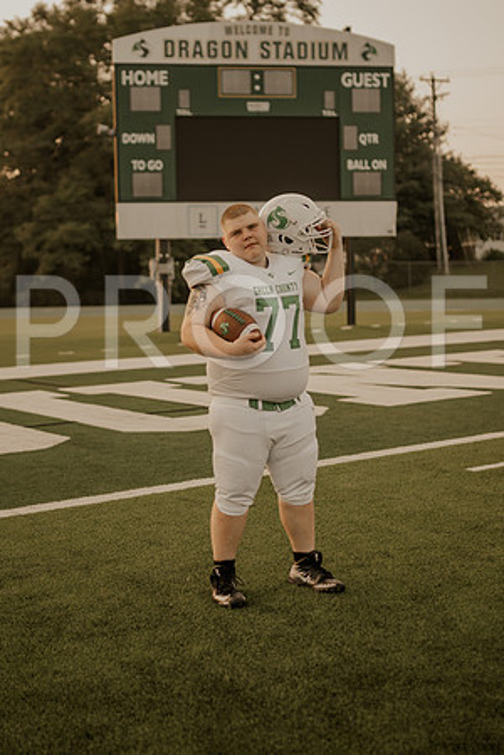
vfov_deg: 38.2
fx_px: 1092
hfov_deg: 26.0
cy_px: 378
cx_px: 252
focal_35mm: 52
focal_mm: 35
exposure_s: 1/400
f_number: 2.5
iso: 100
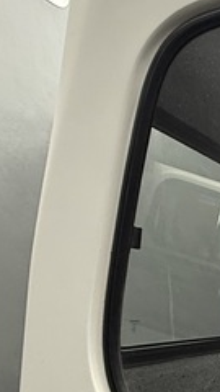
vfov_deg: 30.1
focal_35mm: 65
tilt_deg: -6.8
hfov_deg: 14.0
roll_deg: +1.2
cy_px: 392
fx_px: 674
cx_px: 499
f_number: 2.2
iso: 200
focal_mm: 2.22
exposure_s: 1/50
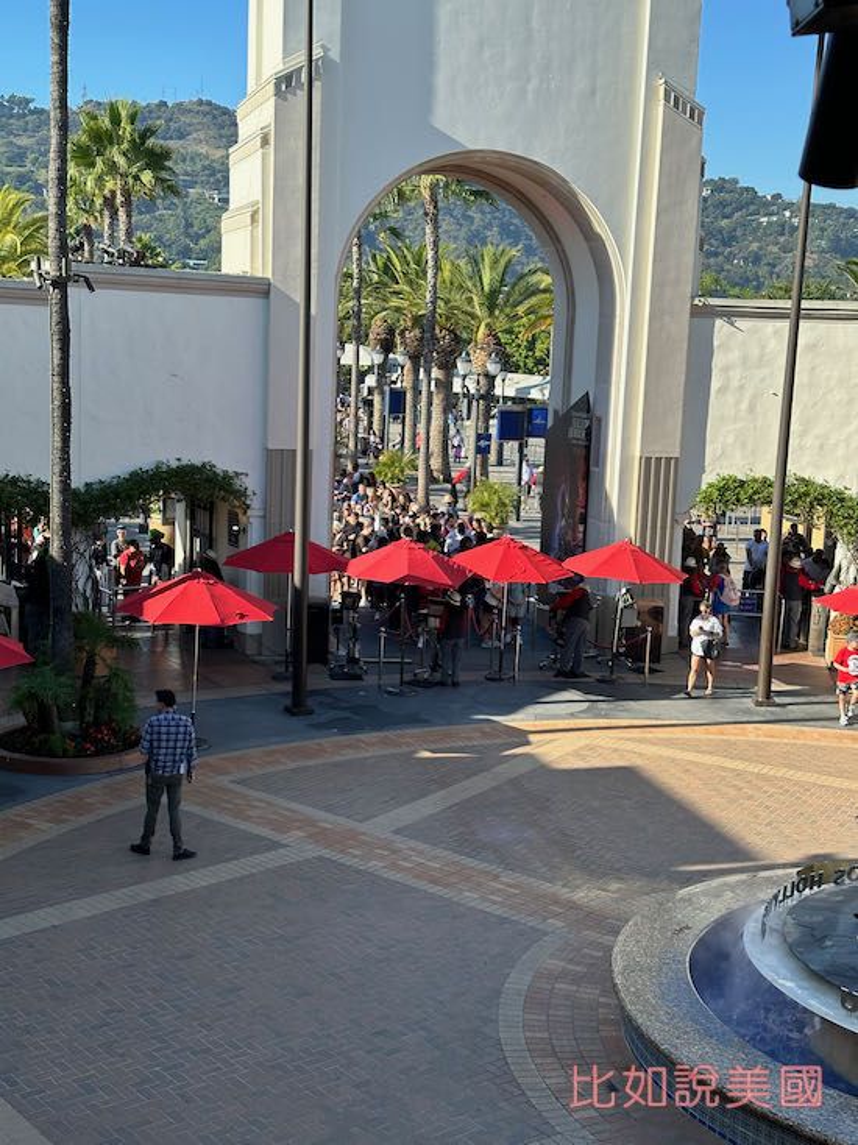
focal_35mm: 48
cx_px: 429
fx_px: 1587
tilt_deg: -10.0
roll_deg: -1.7
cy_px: 572
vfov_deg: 39.7
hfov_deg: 30.2
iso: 64
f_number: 1.78
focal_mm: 6.86
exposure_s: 1/1497
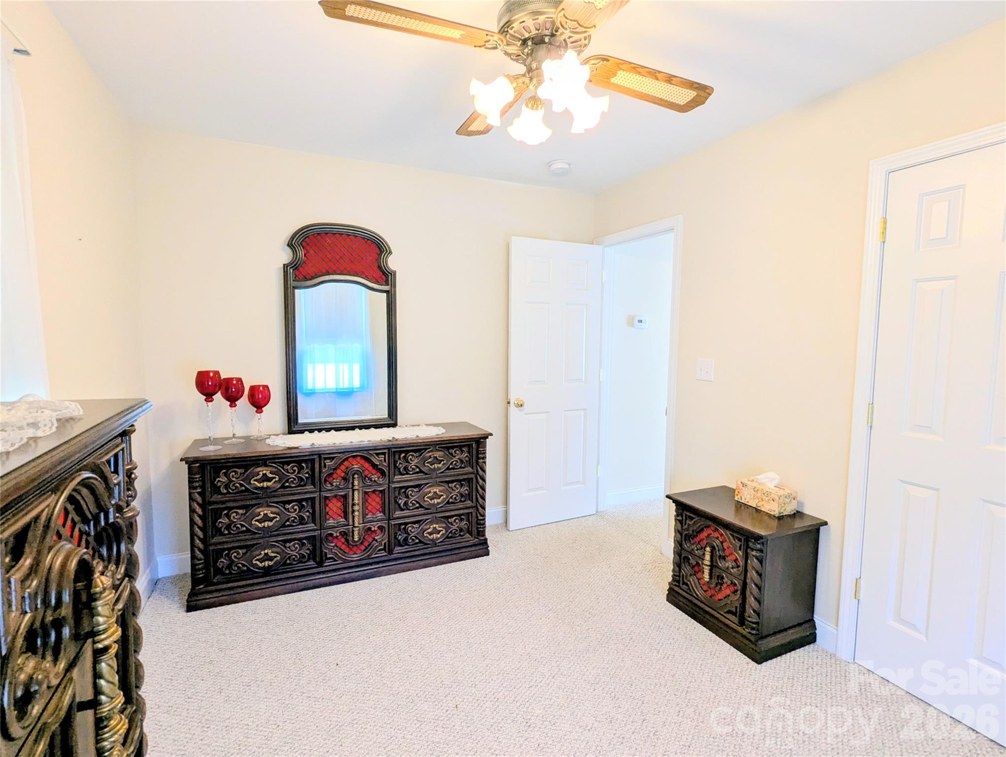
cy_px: 378
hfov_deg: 94.4
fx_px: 466
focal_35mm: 16
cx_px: 503
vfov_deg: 78.2
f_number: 2.2
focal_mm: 2.35
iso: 53
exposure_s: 1/40
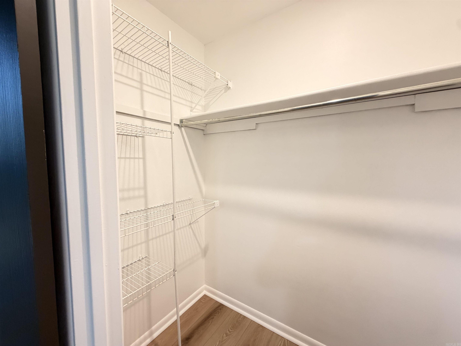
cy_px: 173
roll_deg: +0.2
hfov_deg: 102.1
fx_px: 186
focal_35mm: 14
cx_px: 230
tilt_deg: -4.2
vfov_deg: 85.7
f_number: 2.2
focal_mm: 2.22
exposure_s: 1/60
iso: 320
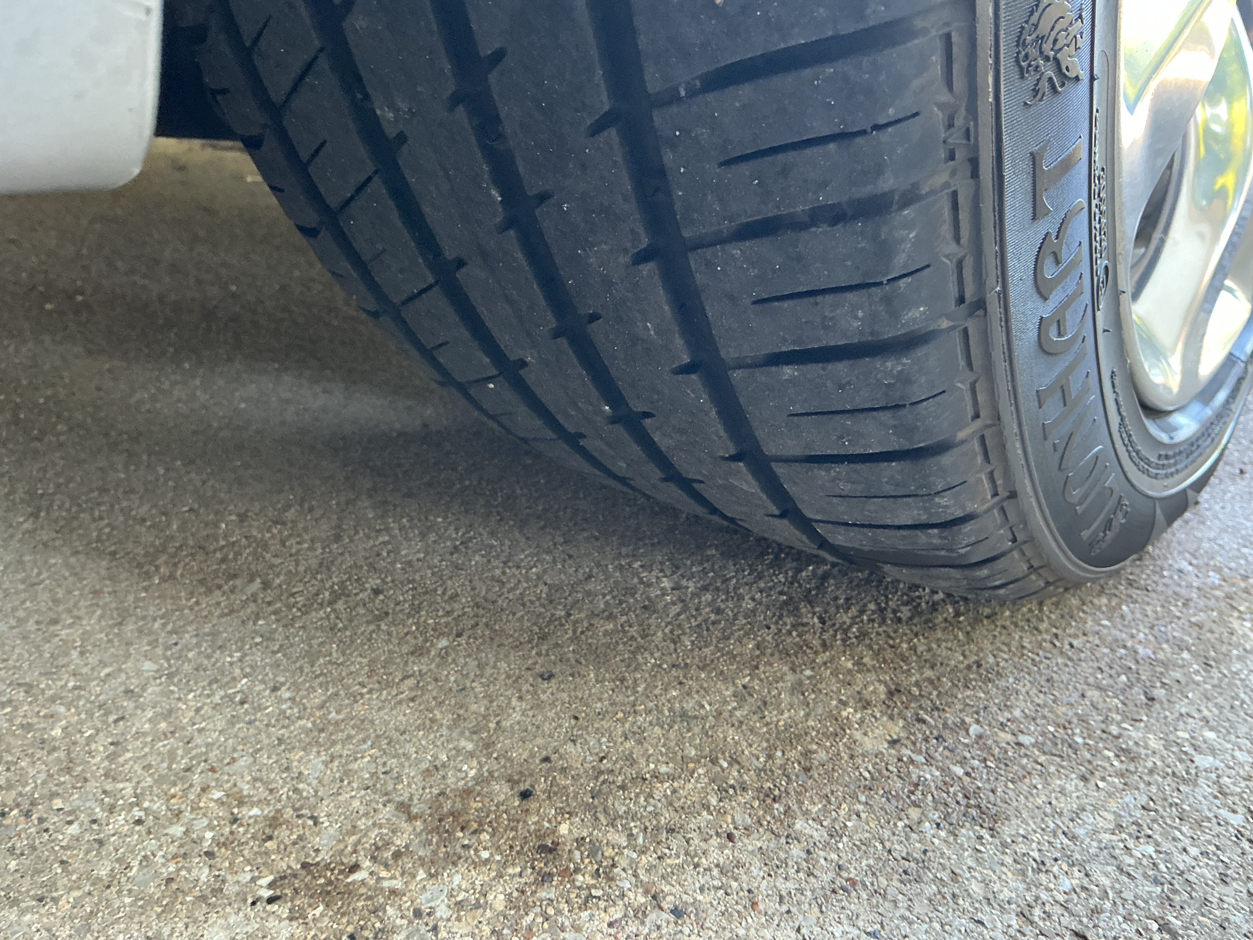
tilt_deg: -24.3
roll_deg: -3.8
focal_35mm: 29
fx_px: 1050
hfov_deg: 61.7
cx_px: 626
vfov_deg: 48.2
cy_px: 470
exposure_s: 1/60
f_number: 1.8
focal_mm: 3
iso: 160
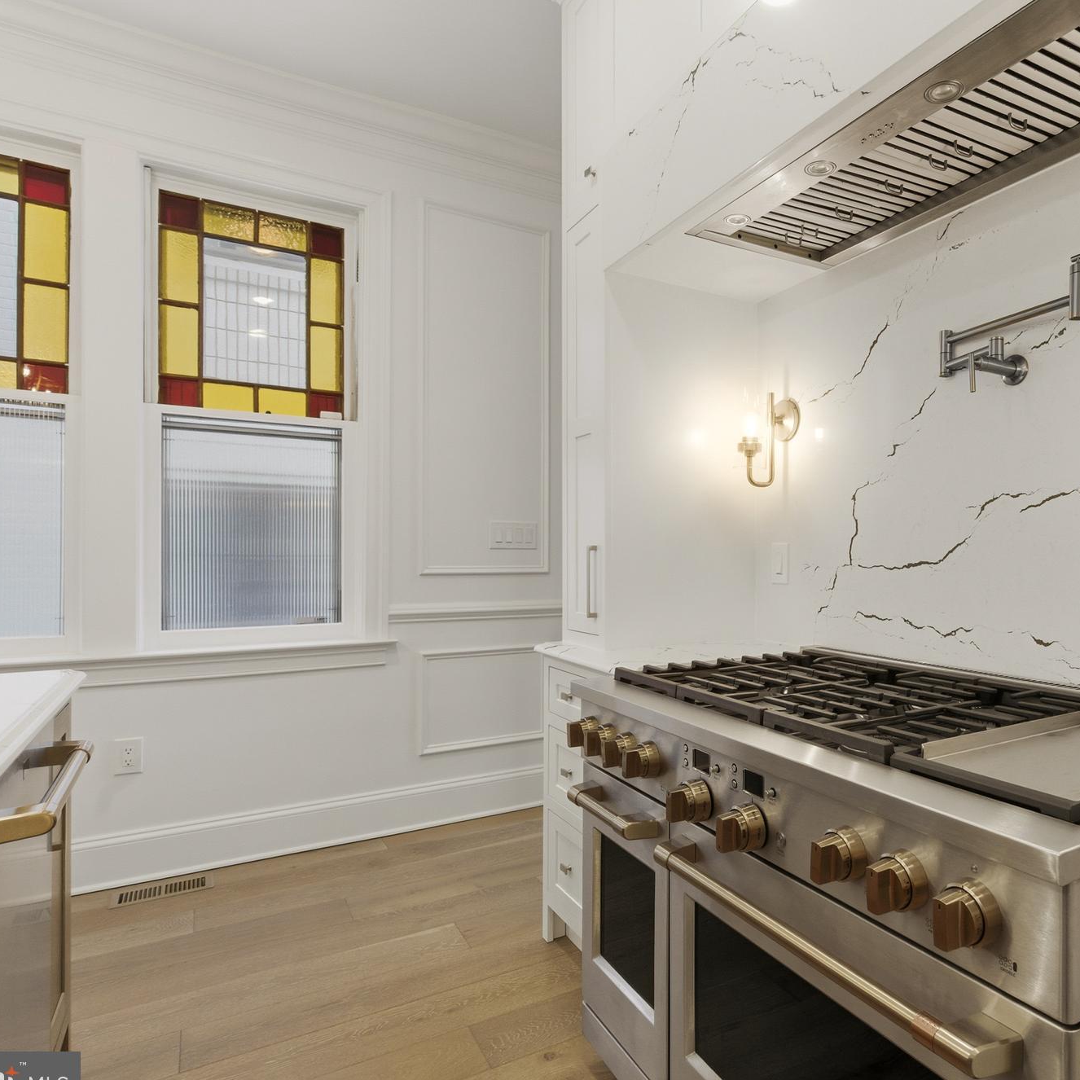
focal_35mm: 21
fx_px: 741
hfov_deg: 69.8
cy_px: 555
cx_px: 733
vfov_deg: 72.1
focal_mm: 16
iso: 500
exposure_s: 1/320
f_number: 8
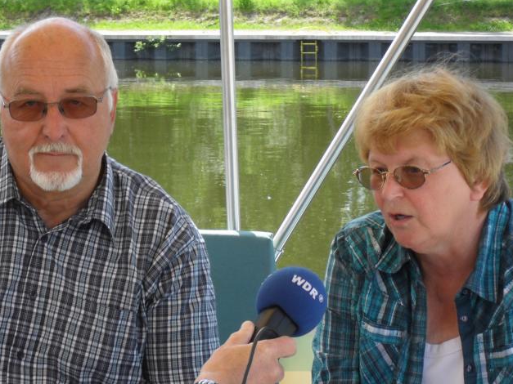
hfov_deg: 14.7
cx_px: 273
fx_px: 1985
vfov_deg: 11.1
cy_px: 238
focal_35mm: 134
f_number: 5.8
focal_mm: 18.9
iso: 100
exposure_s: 1/125
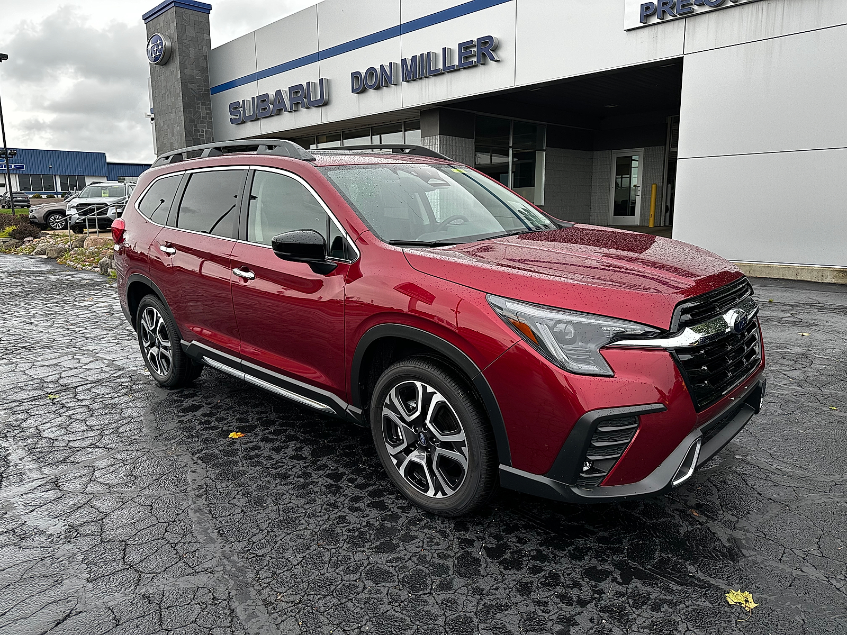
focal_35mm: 24
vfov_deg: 56.8
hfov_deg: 71.6
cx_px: 424
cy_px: 318
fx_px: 587
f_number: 1.78
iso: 80
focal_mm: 6.86
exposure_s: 1/654
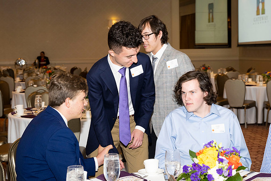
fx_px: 510
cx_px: 161
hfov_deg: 29.7
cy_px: 90
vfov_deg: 20.1
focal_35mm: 68
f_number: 5.6
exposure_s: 1/80
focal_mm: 57
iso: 1000
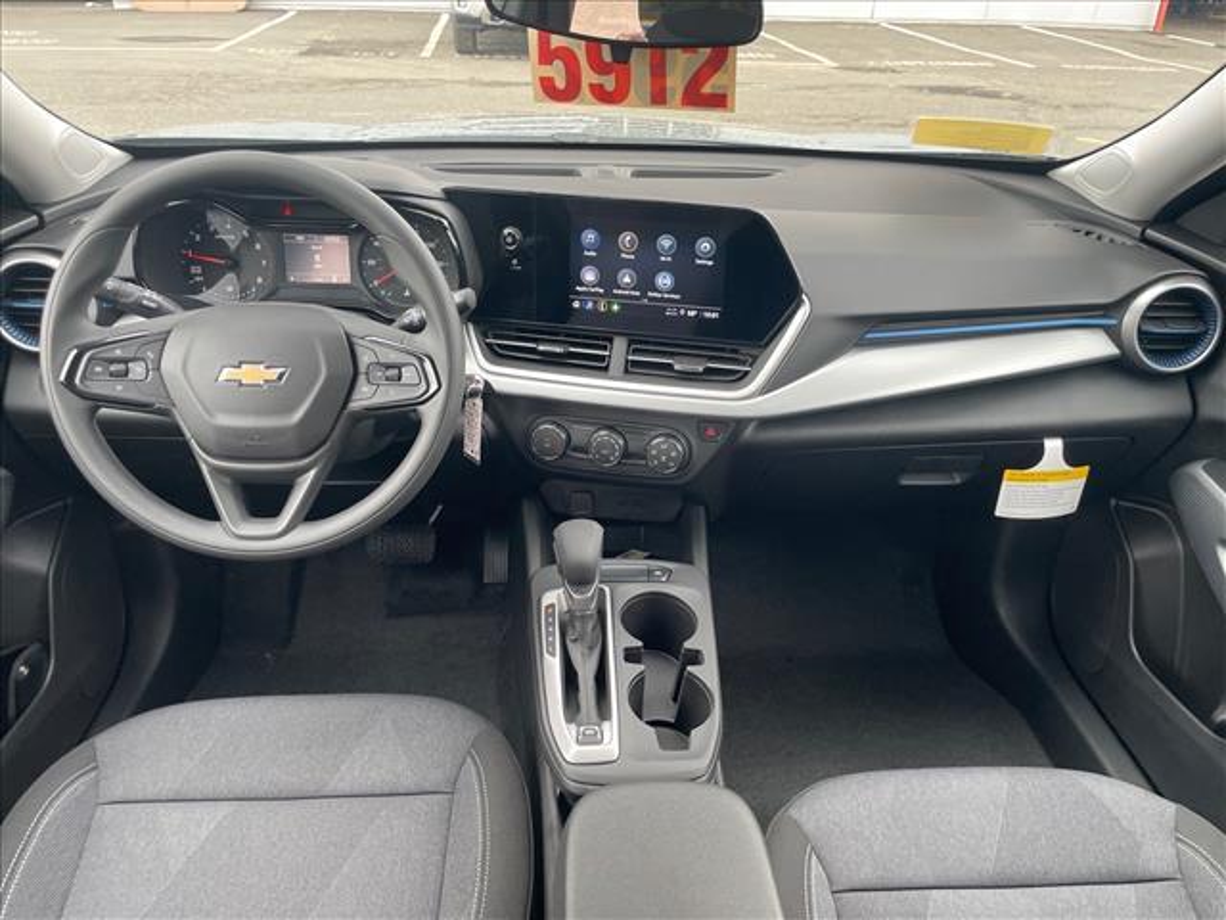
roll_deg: -2.1
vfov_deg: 53.1
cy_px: 460
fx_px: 921
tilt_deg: -29.2
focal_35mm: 26
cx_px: 613
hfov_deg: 67.3
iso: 125
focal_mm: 4.2
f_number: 1.6
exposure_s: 1/121
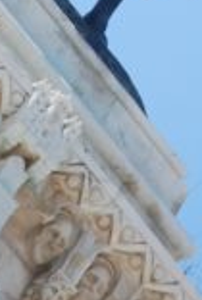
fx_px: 2809
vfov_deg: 6.1
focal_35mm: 336
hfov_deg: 4.1
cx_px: 170
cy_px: -135
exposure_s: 1/500
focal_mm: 70
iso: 200
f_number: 5.6
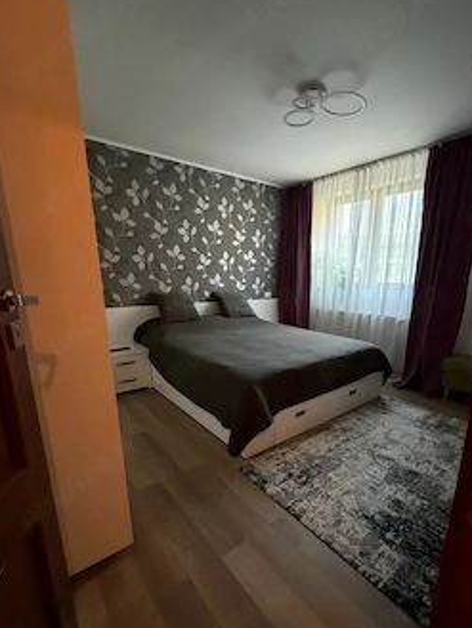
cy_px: 355
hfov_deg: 74.4
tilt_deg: -14.3
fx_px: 309
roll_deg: -0.5
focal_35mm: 17
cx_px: 268
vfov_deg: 90.5
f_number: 2.2
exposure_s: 1/50
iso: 640
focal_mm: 2.22
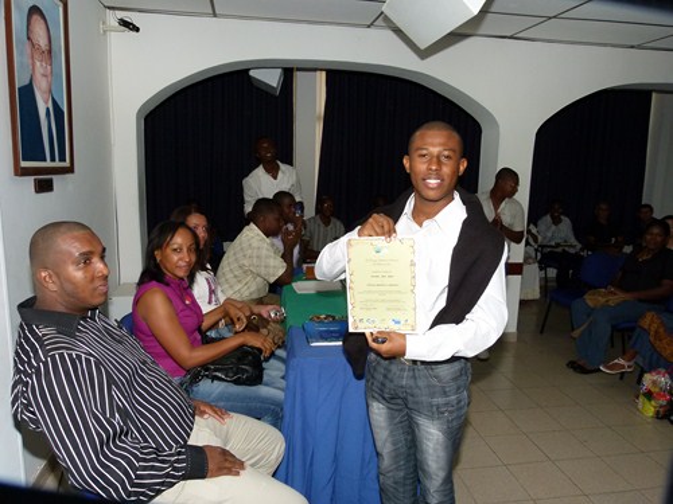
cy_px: 252
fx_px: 486
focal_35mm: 25
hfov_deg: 69.4
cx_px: 336
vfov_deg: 54.9
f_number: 5
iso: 200
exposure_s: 1/80
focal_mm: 4.5
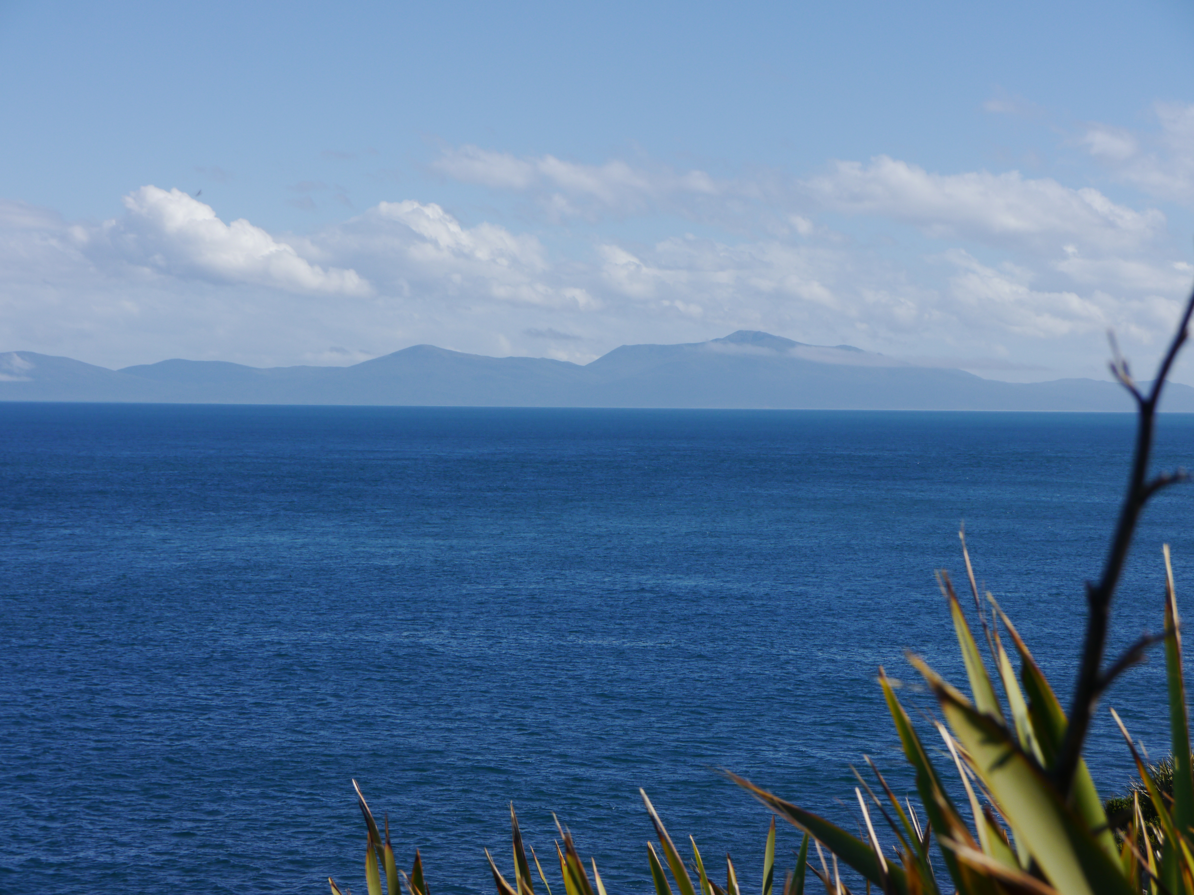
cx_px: 597
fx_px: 2897
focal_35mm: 84
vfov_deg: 17.6
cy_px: 448
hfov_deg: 23.3
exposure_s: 1/400
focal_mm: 42
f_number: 10
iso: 160
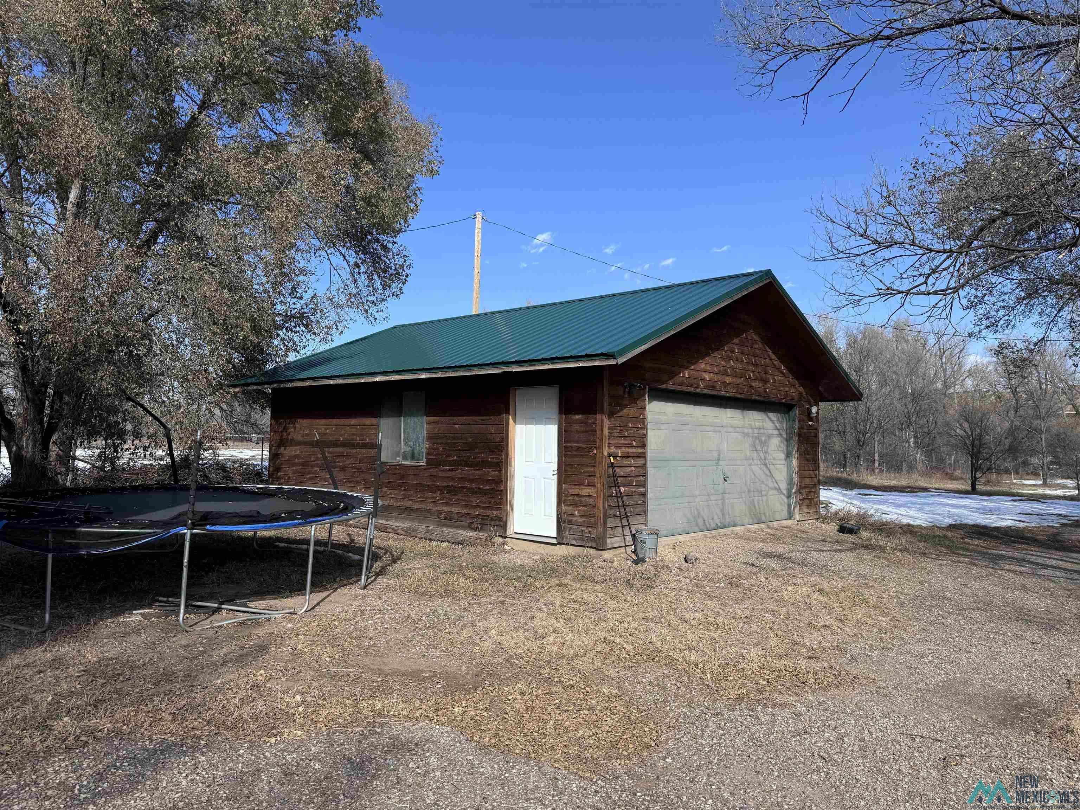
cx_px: 540
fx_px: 749
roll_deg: -0.5
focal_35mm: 24
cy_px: 405
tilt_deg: +3.5
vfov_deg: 56.8
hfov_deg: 71.6
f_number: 1.78
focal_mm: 6.76
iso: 80
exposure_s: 1/3597
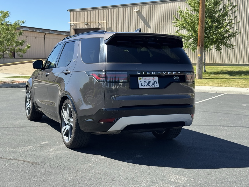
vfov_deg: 30.3
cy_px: 94
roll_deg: -1.8
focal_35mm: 48
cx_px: 124
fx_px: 345
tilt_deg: -6.3
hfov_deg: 39.7
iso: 64
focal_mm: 6.76
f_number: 1.78
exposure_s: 1/2415
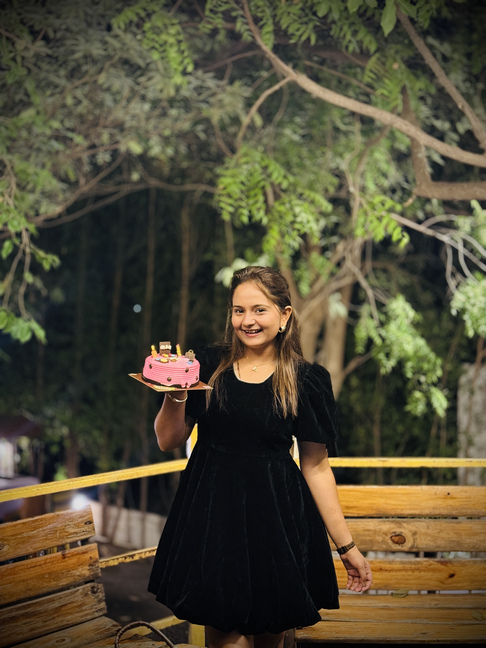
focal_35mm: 48
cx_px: 243
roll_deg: +0.5
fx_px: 899
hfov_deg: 30.3
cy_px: 324
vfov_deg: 39.7
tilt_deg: -1.1
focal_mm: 6.76
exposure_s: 1/33
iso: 320
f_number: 1.78
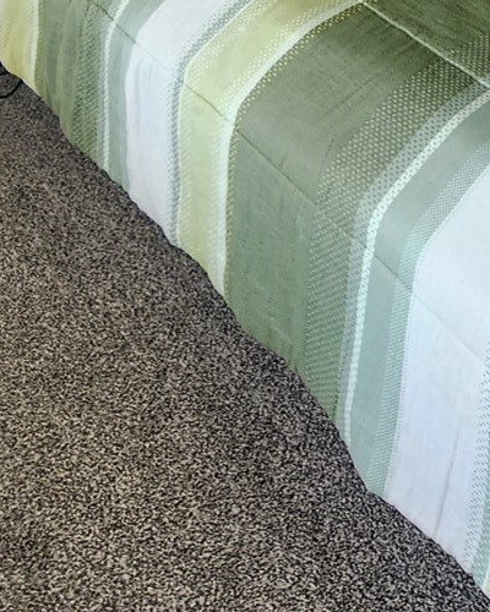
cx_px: 466
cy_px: -356
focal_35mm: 52
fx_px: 943
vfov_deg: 25.1
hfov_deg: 27.8
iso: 80
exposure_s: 1/60
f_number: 2.2
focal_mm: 2.2
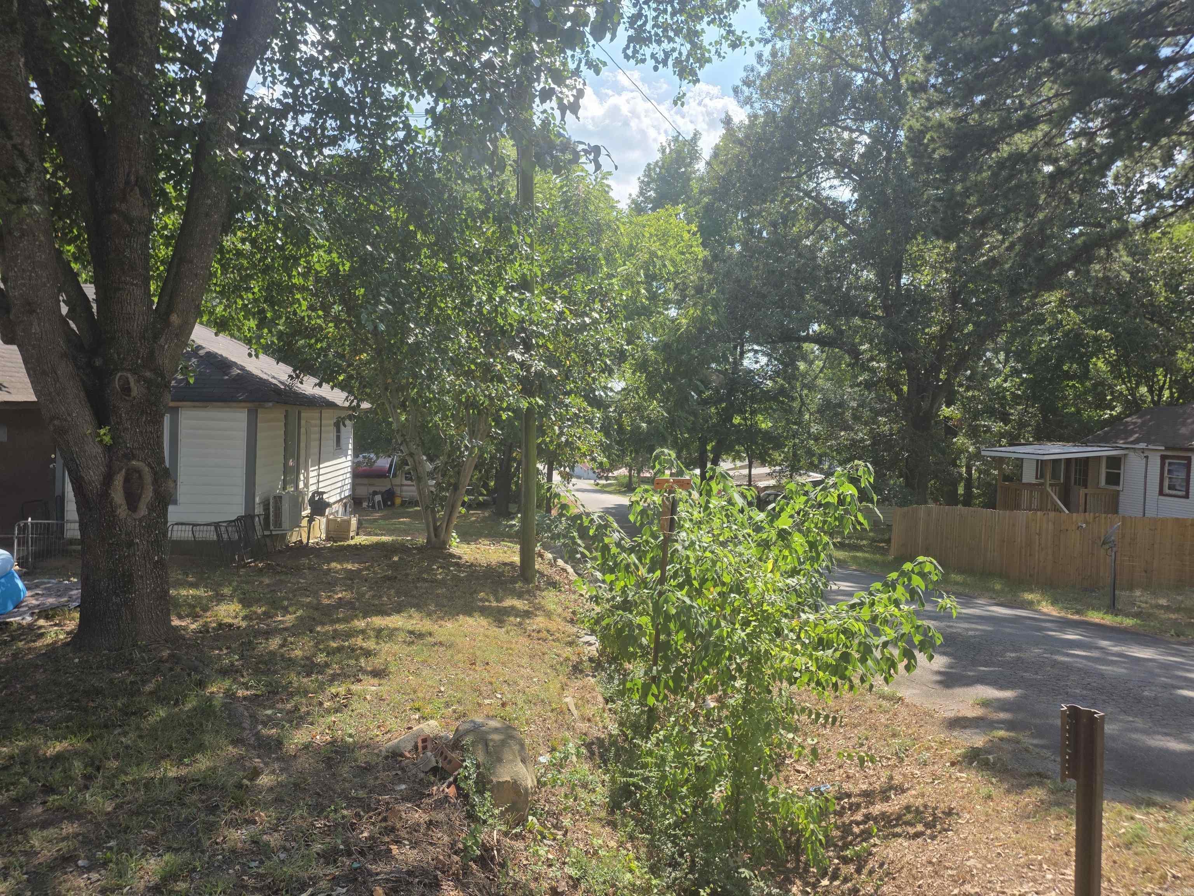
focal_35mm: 23
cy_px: 448
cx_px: 597
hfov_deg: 73.9
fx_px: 793
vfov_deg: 58.9
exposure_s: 1/3657
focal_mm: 6.3
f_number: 1.7
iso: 80
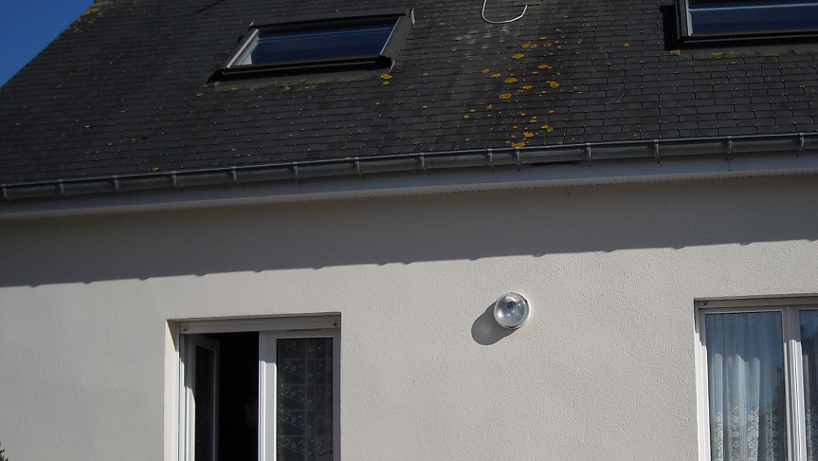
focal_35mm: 53
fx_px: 1150
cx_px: 548
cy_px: 329
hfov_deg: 38.7
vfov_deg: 22.5
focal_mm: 5.7
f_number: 5.6
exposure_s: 1/647
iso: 64
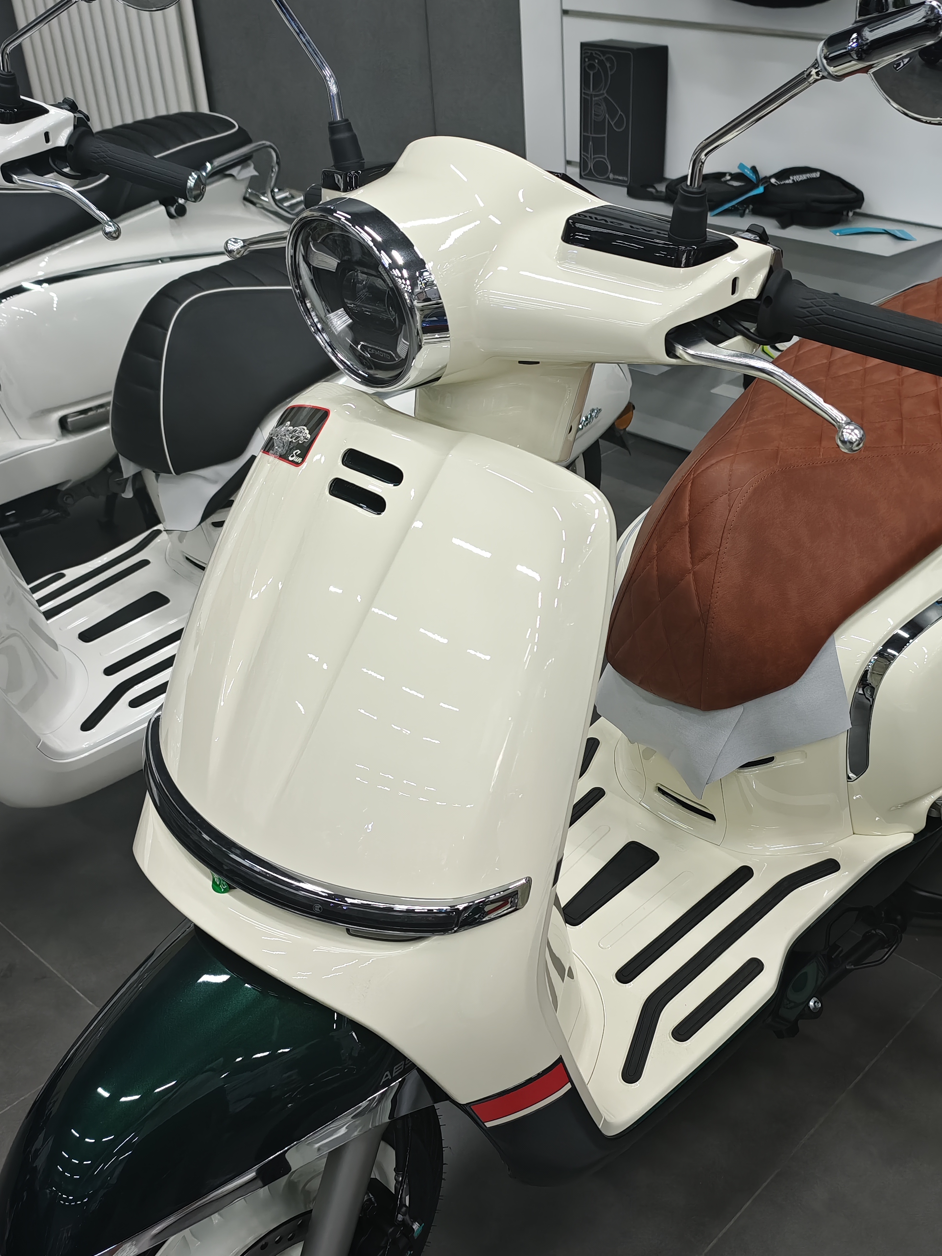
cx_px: 620
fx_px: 1306
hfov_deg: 39.2
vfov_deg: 51.3
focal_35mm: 36
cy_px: 664
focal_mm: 6.45
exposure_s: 1/100
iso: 250
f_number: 1.68
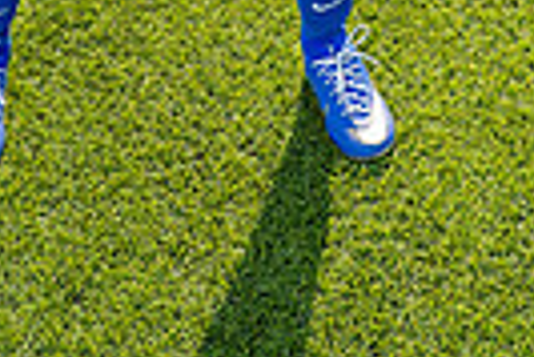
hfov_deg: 16.3
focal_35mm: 125
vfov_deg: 9.9
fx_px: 1856
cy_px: -445
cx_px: 116
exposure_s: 1/250
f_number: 10
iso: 320
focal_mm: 37
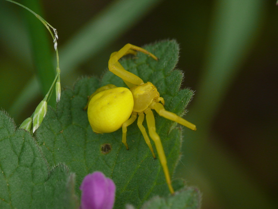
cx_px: 139
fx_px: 2024
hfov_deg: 7.9
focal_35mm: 252
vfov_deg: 5.9
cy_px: 104
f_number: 5.6
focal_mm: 53.2
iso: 200
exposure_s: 1/320
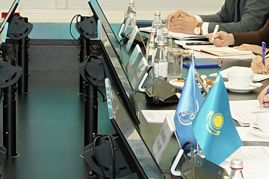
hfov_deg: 14.8
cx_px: -1
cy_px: 77
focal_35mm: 136
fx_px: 1016
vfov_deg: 10.1
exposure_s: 1/200
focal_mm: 28
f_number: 4
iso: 2000
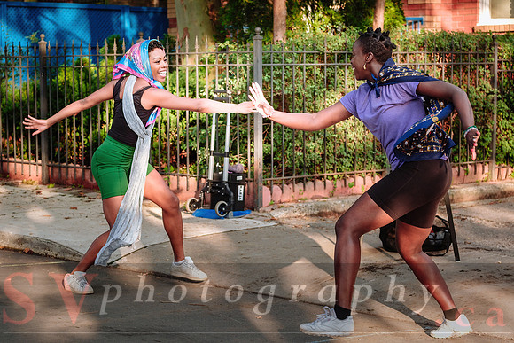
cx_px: 257
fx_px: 1287
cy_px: 145
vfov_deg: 15.2
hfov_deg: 22.6
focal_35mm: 90
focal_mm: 52
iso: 800
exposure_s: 1/400
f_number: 2.8
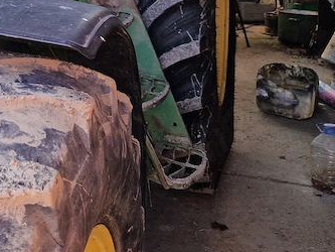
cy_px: -103
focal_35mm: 69
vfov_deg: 19.2
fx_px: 668
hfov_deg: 23.9
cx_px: -129
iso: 50
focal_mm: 5.4
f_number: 1.8
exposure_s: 1/180
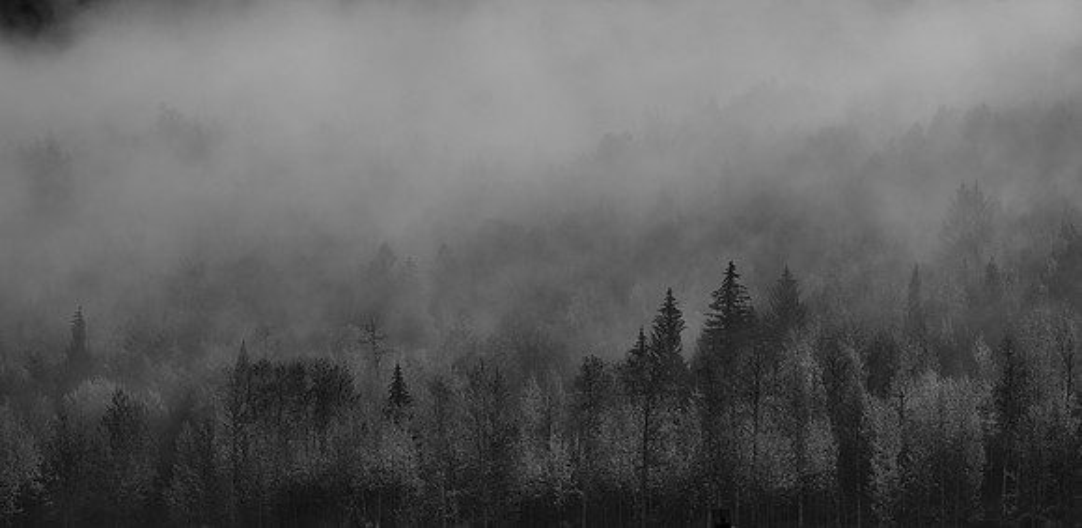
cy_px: 218
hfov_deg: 13.4
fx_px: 4611
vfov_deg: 6.6
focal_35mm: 166
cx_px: 482
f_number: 7.1
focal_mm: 105
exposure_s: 1/1600
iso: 320
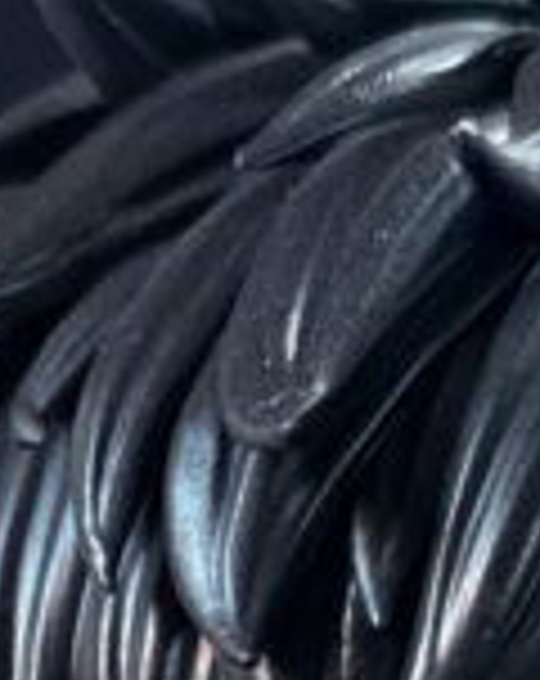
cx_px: -14
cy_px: 1292
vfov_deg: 7.5
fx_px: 4995
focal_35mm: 249
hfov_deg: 6.2
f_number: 1.78
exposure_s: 1/47
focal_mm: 6.76
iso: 250
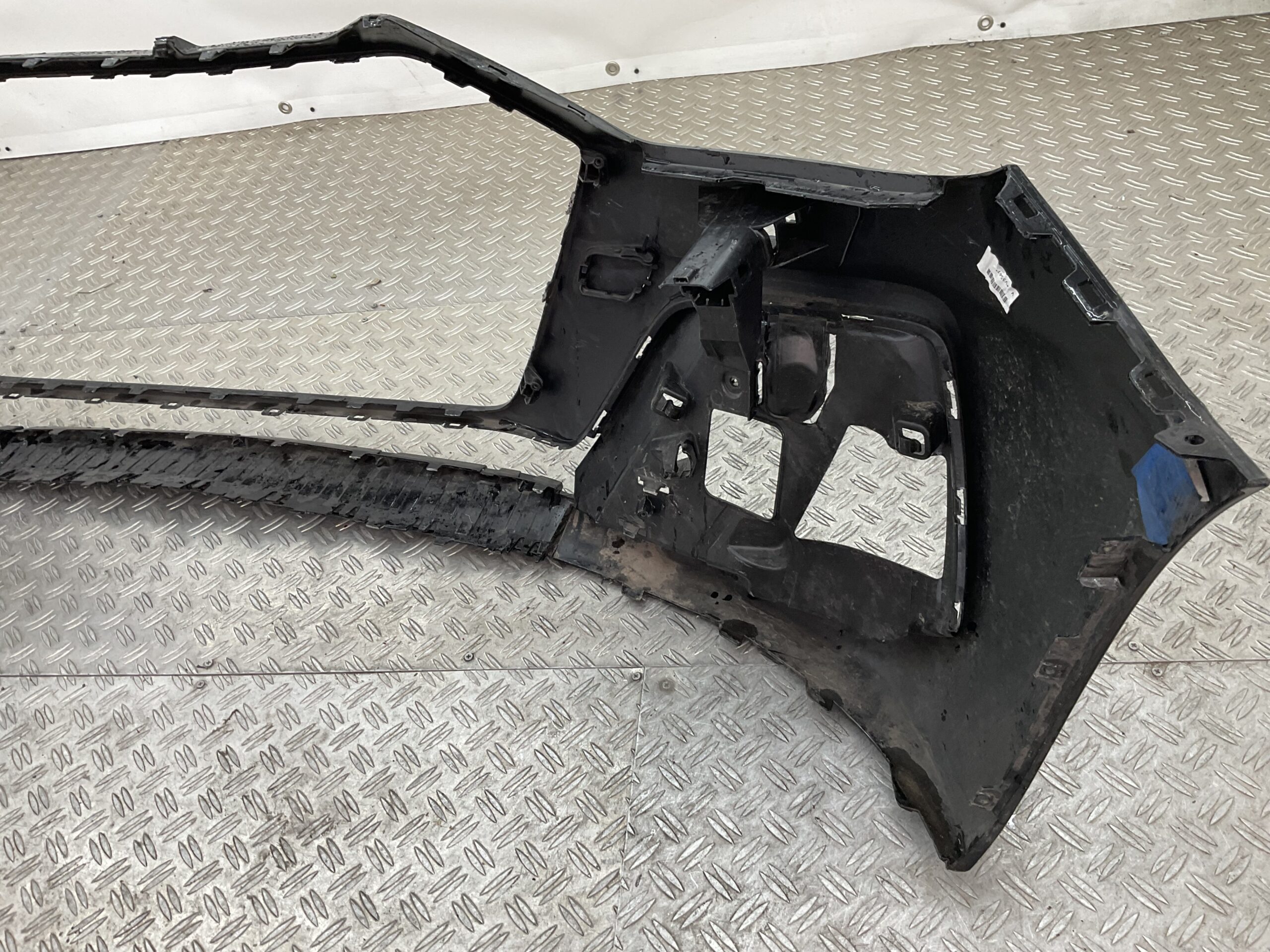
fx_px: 1064
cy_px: 476
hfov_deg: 61.7
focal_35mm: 29
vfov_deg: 48.2
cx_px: 635
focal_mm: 3
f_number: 1.8
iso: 32
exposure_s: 1/100
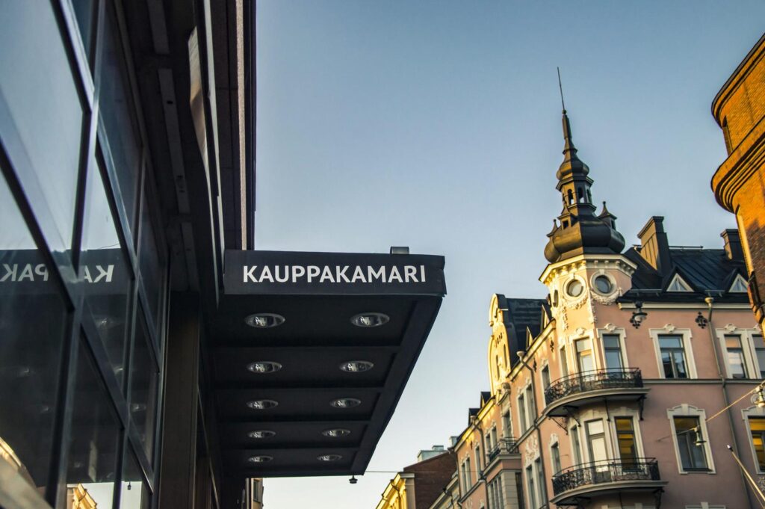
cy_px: 254
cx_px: 382
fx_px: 955
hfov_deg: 43.6
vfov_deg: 29.8
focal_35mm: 45
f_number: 4.2
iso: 400
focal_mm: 30
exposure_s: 1/800
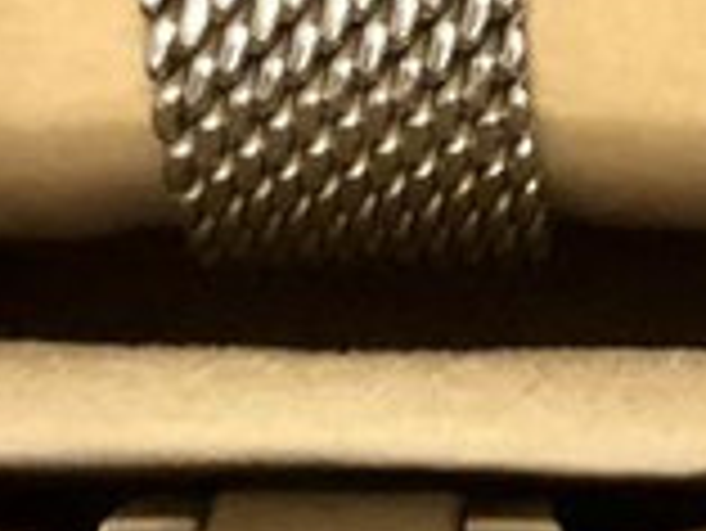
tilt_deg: -83.4
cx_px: 816
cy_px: 410
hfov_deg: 10.3
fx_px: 3878
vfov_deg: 7.8
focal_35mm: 190
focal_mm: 3.99
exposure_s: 1/14
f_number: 1.8
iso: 100
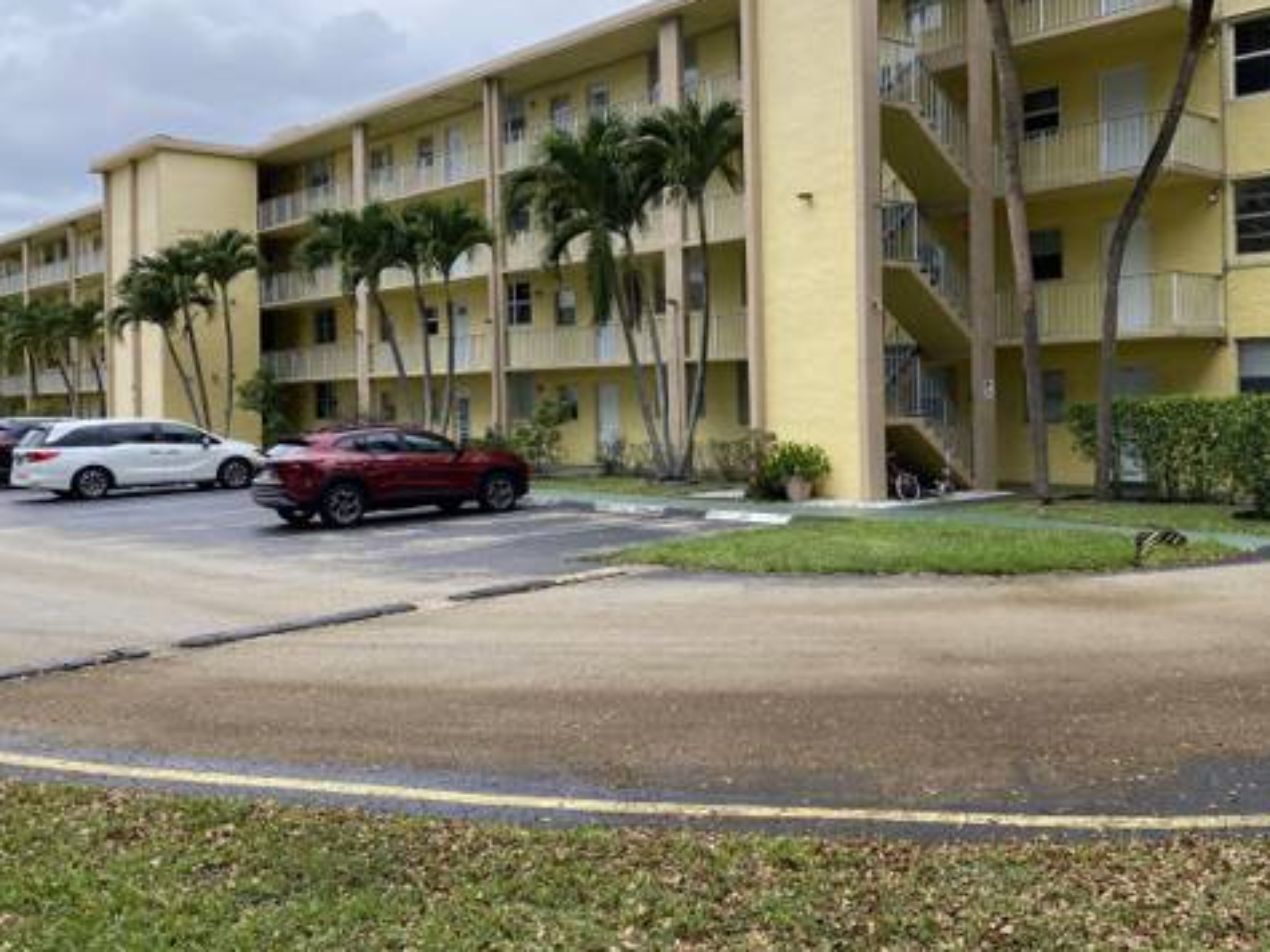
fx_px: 1284
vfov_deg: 40.6
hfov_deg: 52.1
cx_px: 791
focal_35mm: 35
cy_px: 400
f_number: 1.8
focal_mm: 4.25
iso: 32
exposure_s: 1/1193
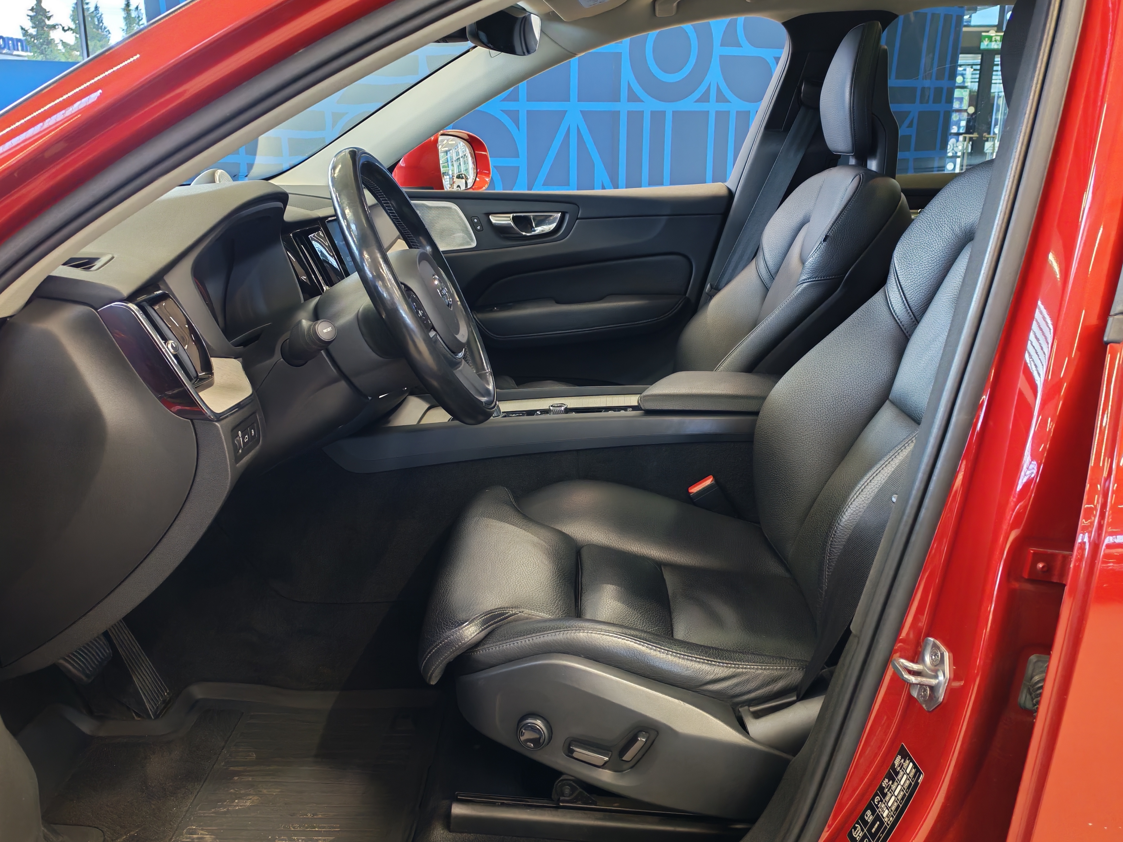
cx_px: 562
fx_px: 1071
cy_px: 421
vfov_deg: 42.9
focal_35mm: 33
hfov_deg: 55.4
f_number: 1.9
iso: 753
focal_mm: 6.12
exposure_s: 1/50
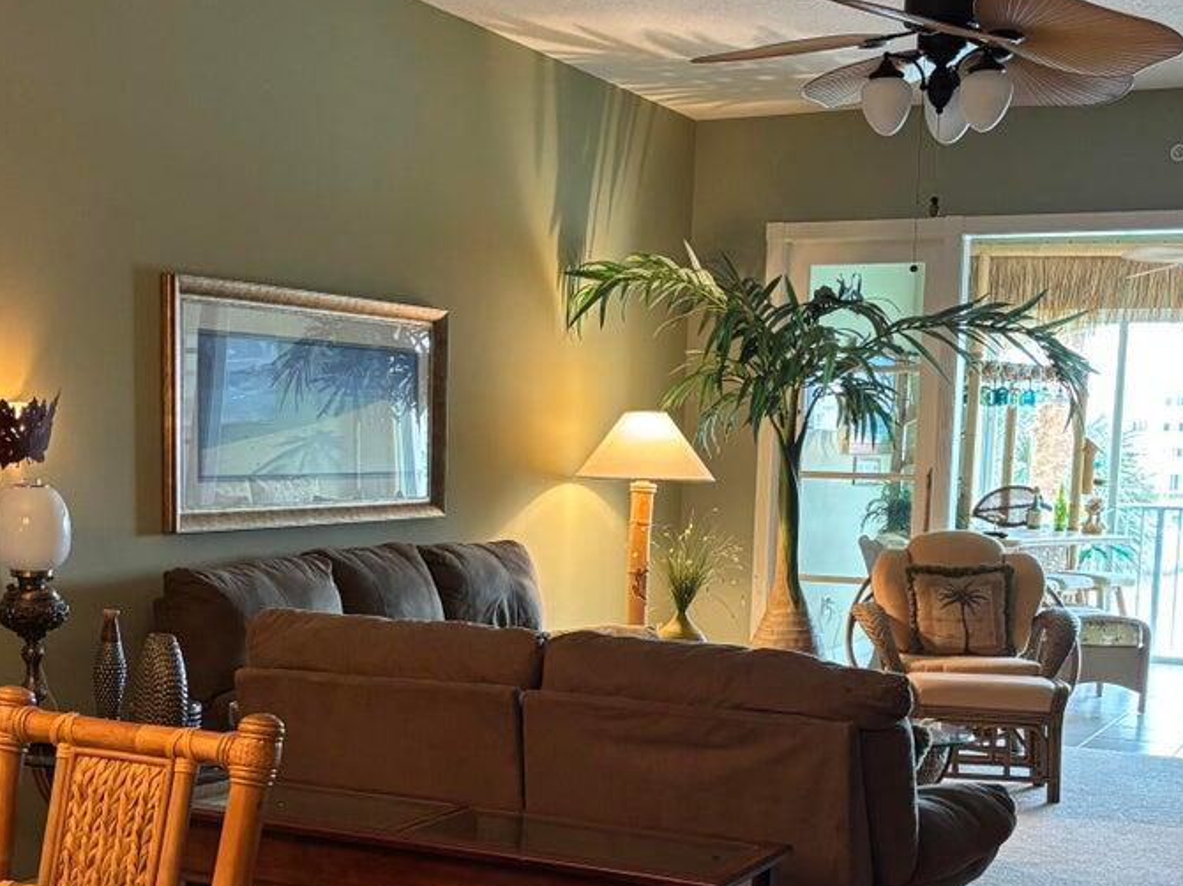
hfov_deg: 36.2
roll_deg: -1.7
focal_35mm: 53
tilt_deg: -7.6
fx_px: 1811
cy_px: 658
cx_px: 575
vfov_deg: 27.2
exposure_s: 1/60
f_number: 1.6
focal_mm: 5.96
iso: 320
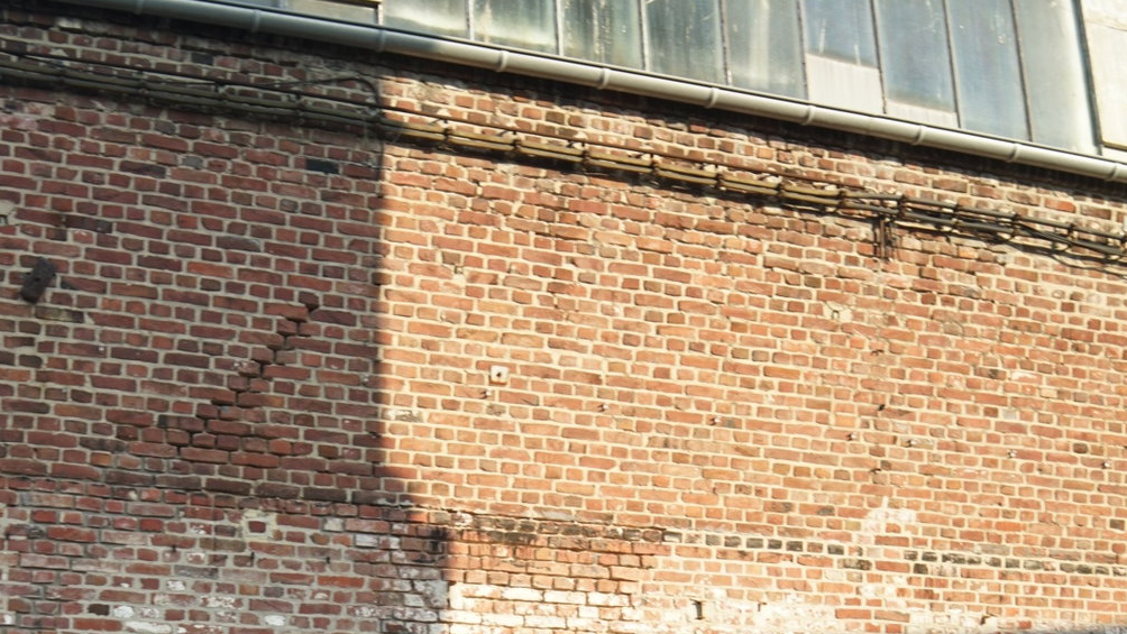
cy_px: 851
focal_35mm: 56
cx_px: 556
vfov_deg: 19.6
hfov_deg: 37.2
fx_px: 1674
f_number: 8
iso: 160
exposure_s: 1/30
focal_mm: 35
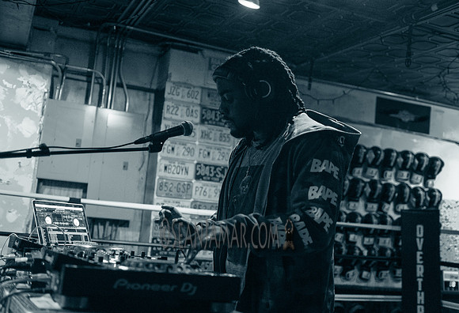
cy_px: 149
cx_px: 246
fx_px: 605
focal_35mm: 47
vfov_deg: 29.0
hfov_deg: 41.5
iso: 5000
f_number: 2.8
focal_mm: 42
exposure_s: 1/250
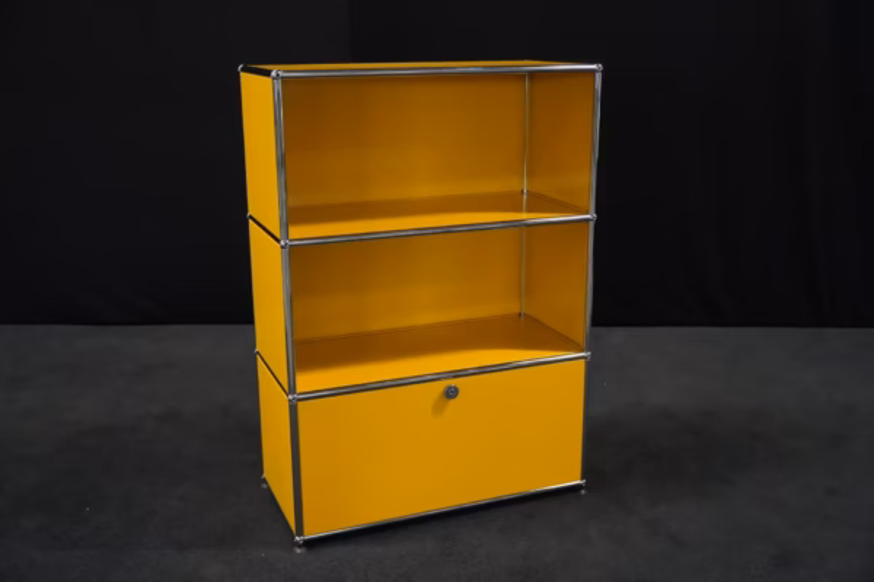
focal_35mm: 38
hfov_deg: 50.7
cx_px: 437
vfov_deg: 35.1
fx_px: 922
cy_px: 291
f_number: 4
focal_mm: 38
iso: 10000
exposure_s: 1/160
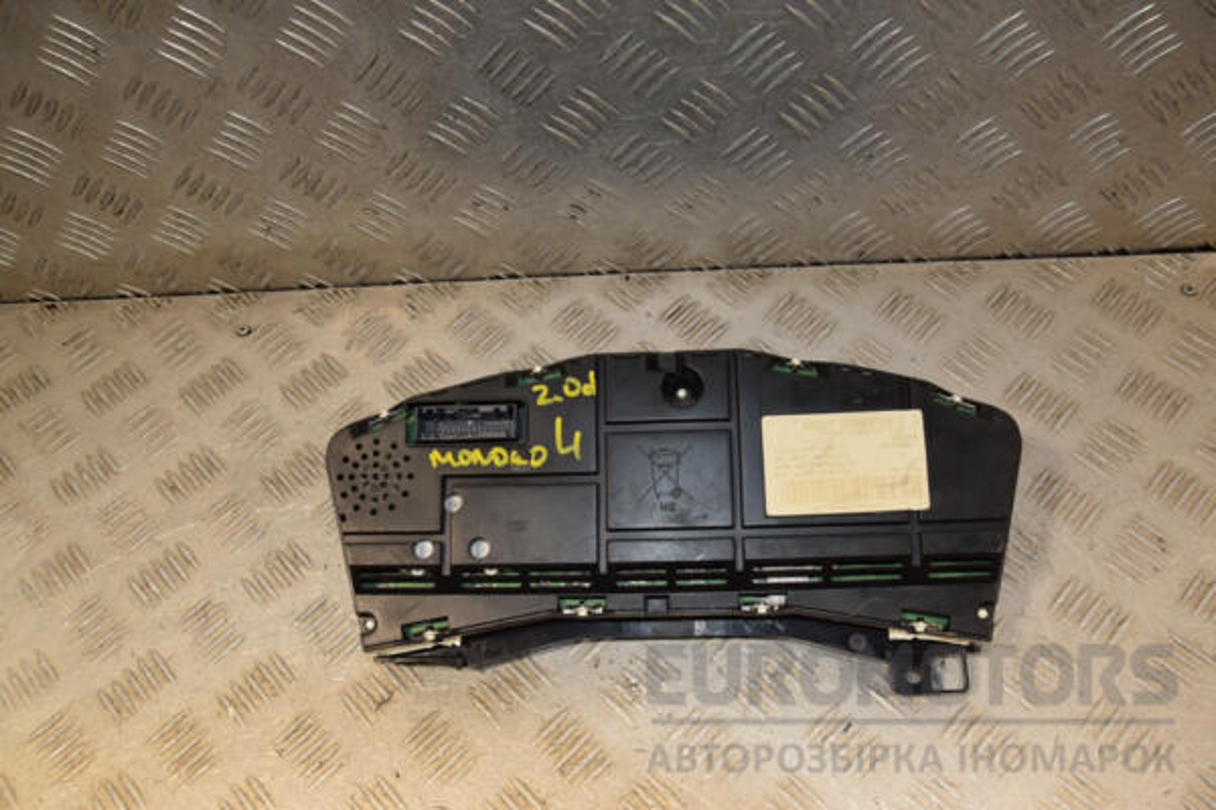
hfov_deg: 59.5
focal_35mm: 32
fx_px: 1064
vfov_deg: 41.7
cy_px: 405
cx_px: 608
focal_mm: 21
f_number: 7.1
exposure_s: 1/200
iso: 800
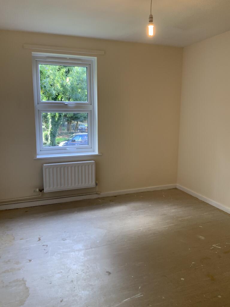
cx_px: 115
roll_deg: -0.2
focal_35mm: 29
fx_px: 257
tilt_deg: -7.4
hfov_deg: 48.2
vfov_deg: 61.7
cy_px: 154
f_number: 1.8
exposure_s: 1/50
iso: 50
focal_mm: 3
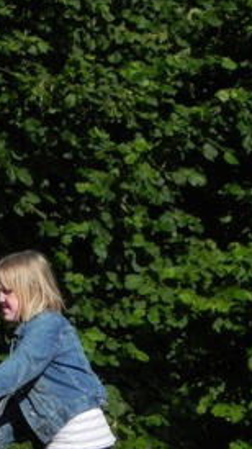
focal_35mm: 216
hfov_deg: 5.5
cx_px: -178
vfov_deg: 10.0
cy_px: 190
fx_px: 2567
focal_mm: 15.1
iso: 160
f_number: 8
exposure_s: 1/494
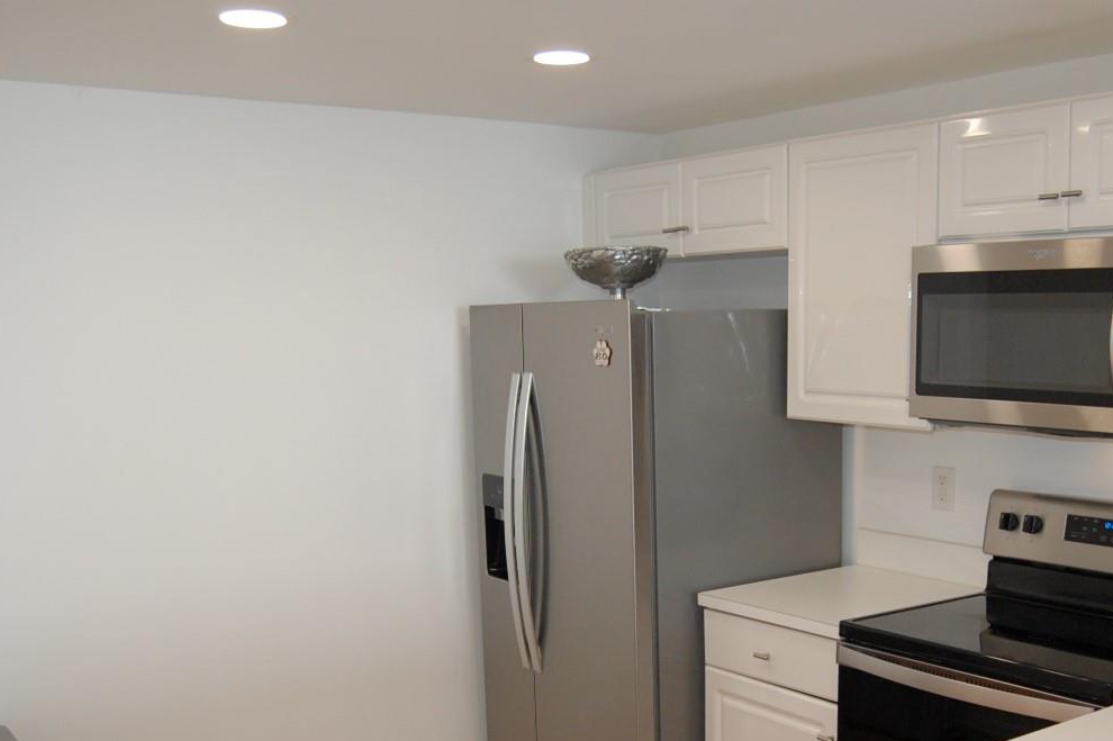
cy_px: 544
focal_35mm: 41
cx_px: 659
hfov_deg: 47.2
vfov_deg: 32.1
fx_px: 1267
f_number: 4
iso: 800
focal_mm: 18
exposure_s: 1/80
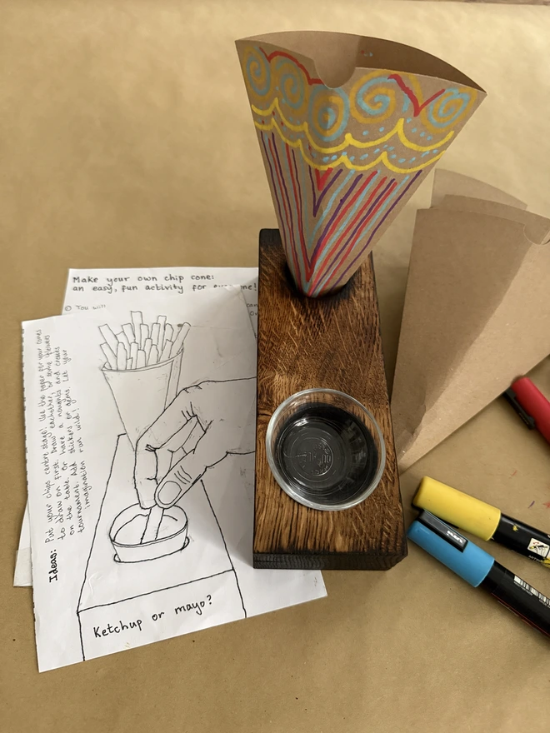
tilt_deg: -59.6
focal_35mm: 24
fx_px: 508
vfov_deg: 71.6
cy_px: 366
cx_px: 275
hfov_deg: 56.8
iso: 800
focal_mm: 6.76
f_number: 1.78
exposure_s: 1/47
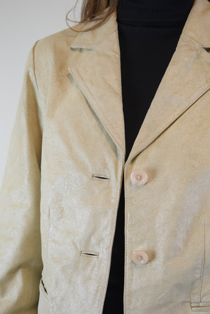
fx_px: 499
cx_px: 105
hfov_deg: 23.8
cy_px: 157
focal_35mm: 57
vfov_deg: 35.1
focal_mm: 38
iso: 400
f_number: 4.8
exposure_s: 1/80
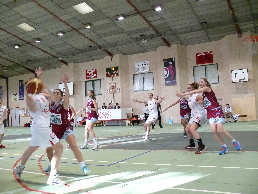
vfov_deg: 40.7
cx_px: 129
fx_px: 261
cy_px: 97
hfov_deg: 52.6
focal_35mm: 35
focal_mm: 7.4
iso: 640
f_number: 2.8
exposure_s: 1/125
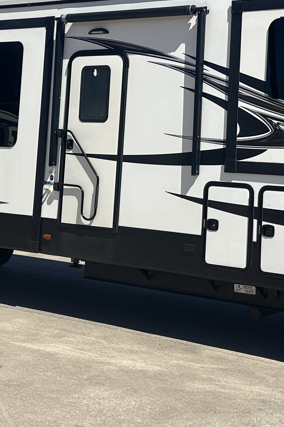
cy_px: 122
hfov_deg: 21.2
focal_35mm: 64
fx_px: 758
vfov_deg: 31.0
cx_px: 139
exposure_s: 1/7042
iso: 80
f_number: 1.78
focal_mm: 6.86
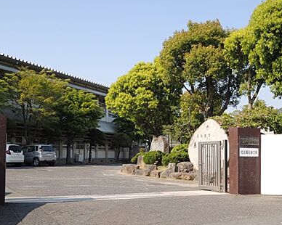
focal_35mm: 50
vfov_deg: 30.2
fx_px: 417
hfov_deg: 37.3
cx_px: 123
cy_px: 132
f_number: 3.2
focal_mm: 6.3
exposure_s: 1/800
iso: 100
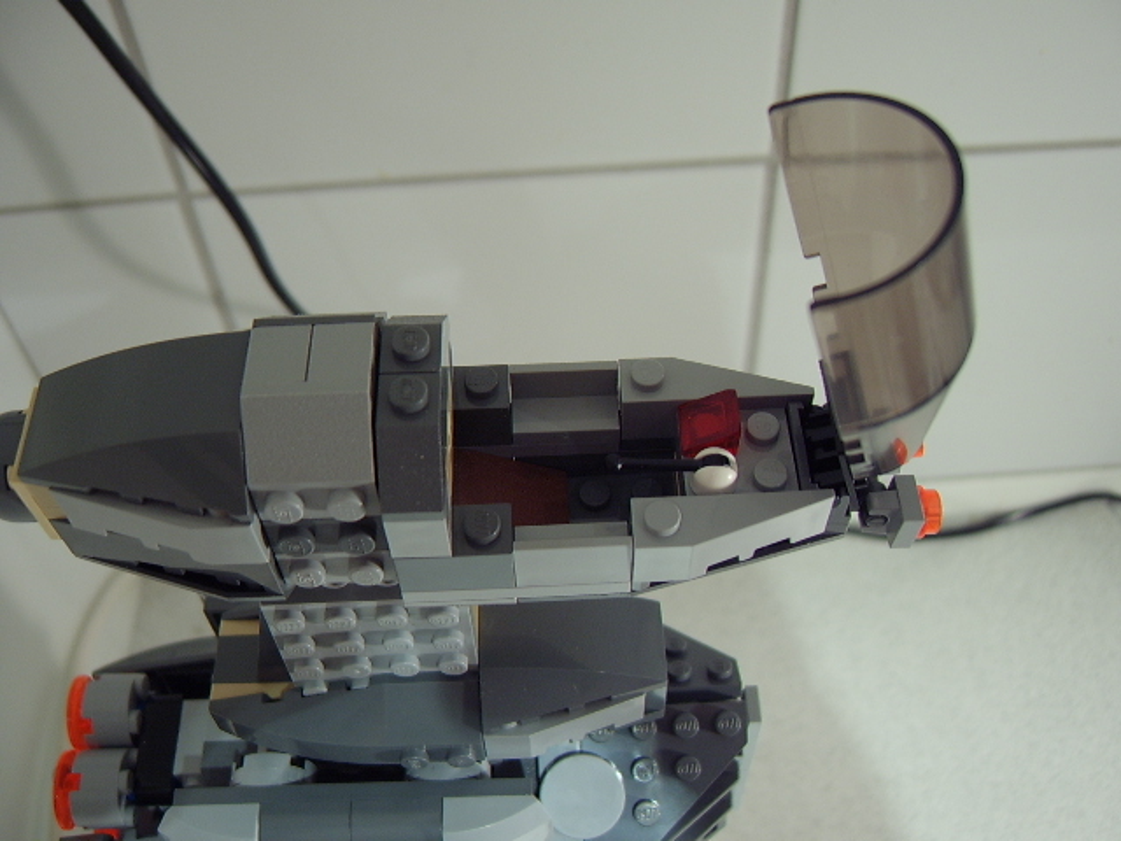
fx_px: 1004
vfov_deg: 45.4
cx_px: 560
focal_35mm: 31
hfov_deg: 58.4
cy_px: 420
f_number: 2.7
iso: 100
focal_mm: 8.13
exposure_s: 1/13
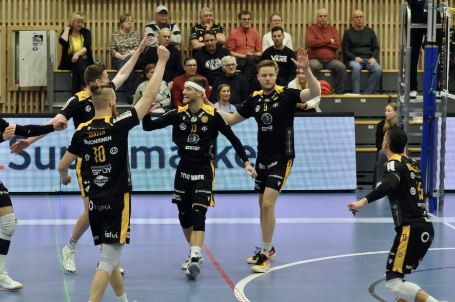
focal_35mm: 142
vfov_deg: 9.6
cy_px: 172
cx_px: 197
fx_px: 1792
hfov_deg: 14.5
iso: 1600
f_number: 4
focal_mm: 82
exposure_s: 1/200
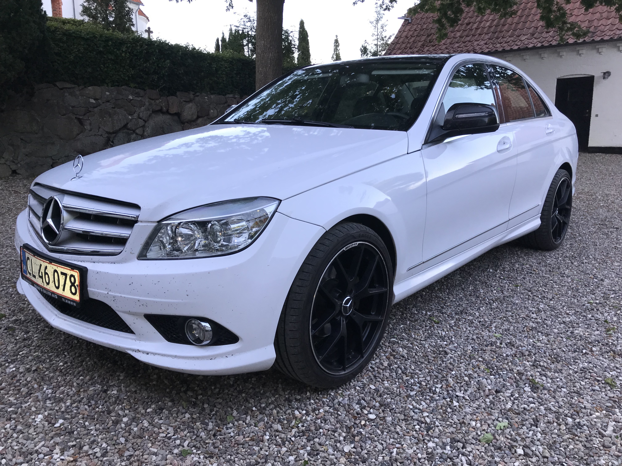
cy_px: 233
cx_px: 311
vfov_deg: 49.7
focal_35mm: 28
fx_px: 503
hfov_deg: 63.4
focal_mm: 3.99
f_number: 1.8
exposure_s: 1/223
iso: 20
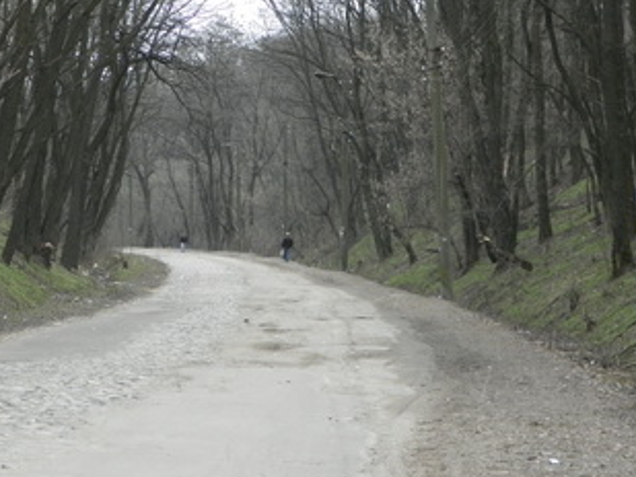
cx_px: 146
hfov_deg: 17.8
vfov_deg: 13.4
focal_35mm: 110
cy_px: 151
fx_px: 2022
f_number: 4.3
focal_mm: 12.2
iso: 200
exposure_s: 1/200
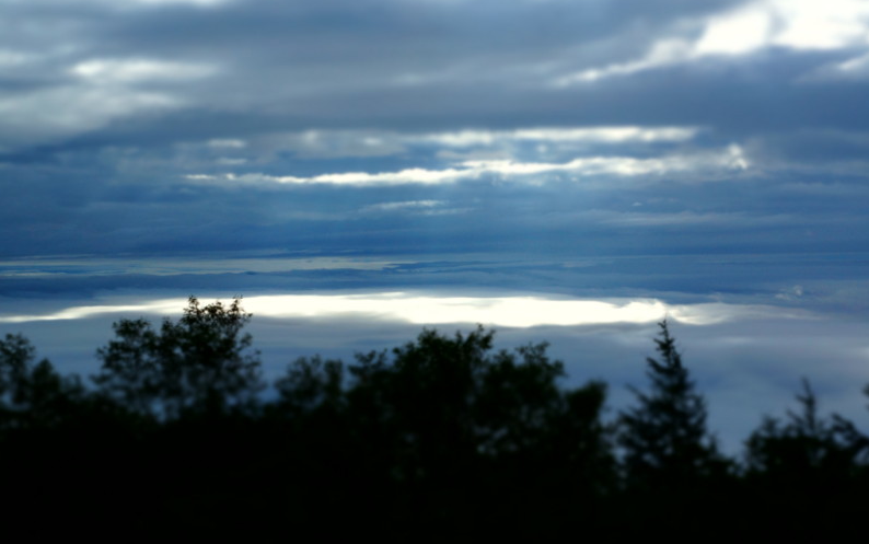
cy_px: 262
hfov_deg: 26.8
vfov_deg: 17.0
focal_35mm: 77
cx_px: 437
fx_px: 1824
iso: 320
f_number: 8
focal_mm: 50
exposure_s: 1/2000
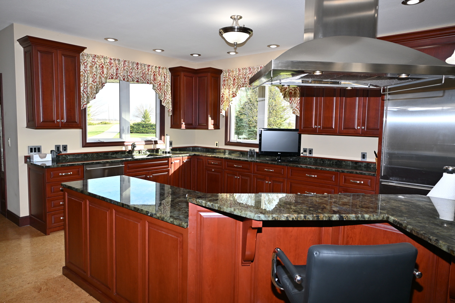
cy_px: 152
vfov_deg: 50.4
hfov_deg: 70.4
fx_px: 322
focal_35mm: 26
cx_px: 228
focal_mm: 17
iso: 200
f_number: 5
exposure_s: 1/100
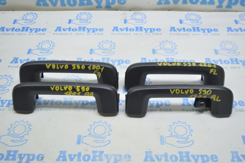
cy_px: 82
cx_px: 122
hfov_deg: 45.0
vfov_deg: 30.8
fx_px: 296
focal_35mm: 44
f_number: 4.2
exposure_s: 1/40
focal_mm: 29
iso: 400
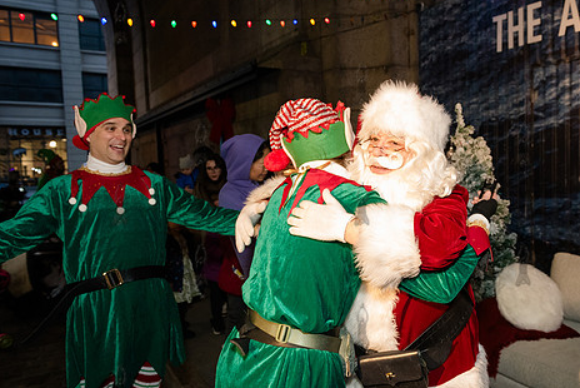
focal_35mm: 30
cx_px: 361
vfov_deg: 43.7
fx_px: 484
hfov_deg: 61.1
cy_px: 203
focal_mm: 24
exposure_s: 1/160
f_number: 4
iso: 4000
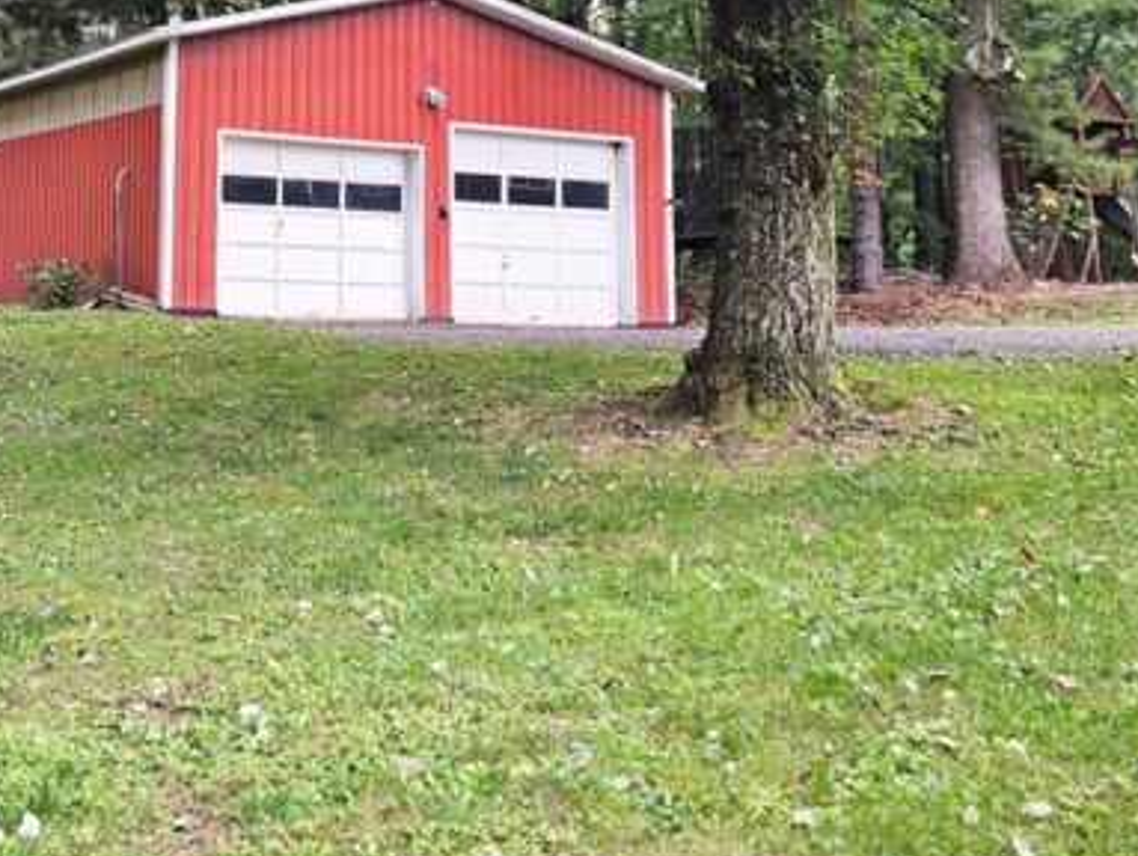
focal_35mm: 48
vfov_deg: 29.1
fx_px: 1579
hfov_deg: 37.2
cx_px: 122
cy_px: 80
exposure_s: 1/120
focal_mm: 6.3
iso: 80
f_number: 1.7
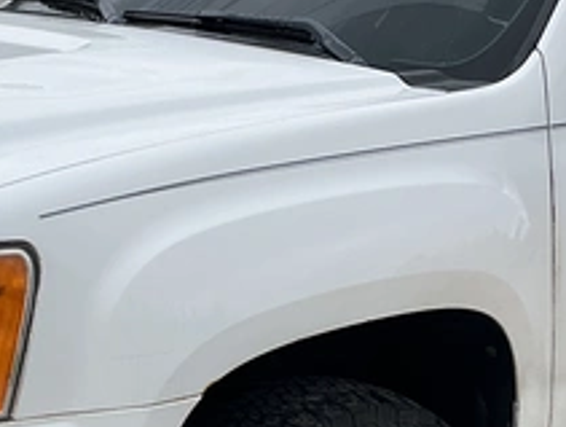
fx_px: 1687
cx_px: 333
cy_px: 251
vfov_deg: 14.4
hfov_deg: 19.0
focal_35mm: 103
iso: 25
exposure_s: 1/929
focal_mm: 3
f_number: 1.8
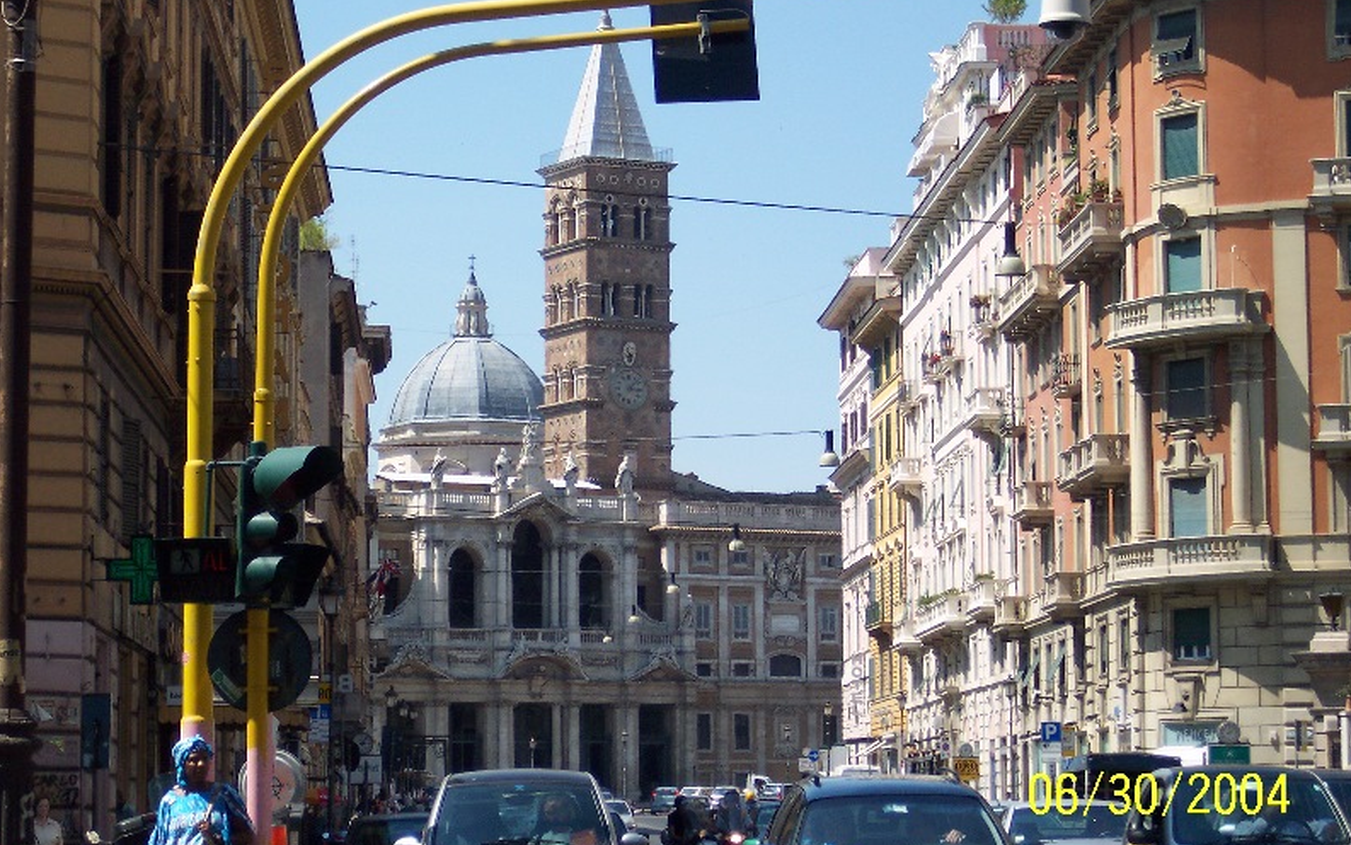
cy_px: 411
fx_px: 3977
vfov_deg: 12.1
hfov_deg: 19.3
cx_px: 678
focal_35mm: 108
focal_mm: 21.3
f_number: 4.8
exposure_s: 1/700
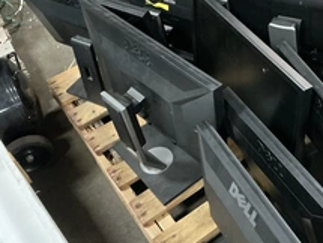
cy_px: 86
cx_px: 275
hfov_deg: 35.1
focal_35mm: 52
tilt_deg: -46.7
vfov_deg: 28.0
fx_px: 486
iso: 400
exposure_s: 1/30
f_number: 1.8
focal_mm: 3
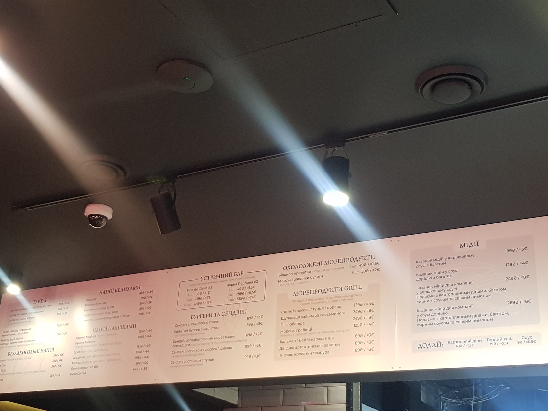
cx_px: 266
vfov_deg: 51.3
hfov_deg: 65.3
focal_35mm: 27
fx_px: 427
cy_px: 201
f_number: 1.7
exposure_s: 1/50
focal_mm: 4.2
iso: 320
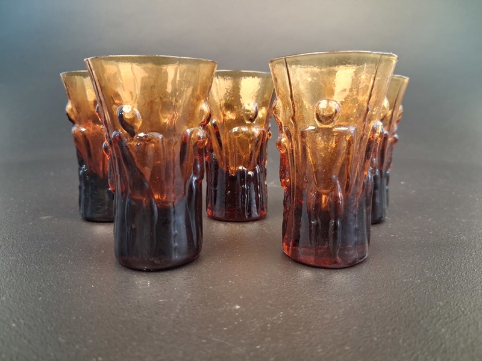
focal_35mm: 27
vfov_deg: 51.4
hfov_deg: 65.3
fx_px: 376
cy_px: 180
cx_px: 241
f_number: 1.8
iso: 500
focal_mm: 4
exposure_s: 1/25
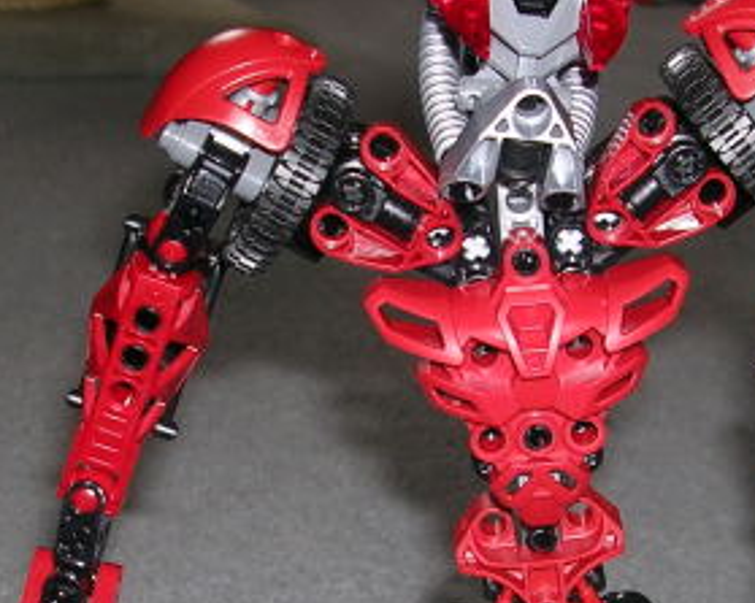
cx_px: 447
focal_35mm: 85
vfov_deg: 18.0
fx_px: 1899
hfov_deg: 22.5
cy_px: 443
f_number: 2.8
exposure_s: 1/60.1
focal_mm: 5.8
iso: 50
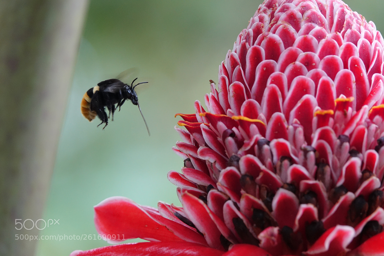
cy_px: 128
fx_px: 5257
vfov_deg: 2.8
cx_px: 192
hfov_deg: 4.2
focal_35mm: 493
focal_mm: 180.69
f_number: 4
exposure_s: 1/250
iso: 640
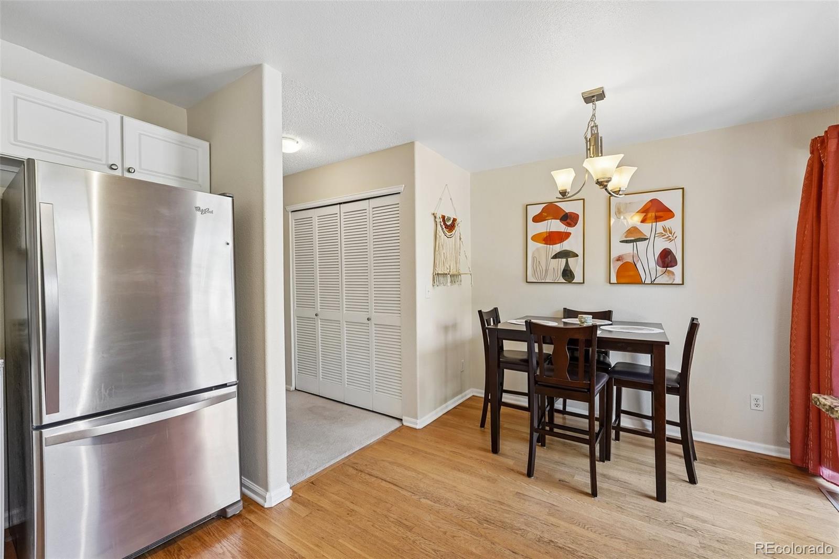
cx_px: 420
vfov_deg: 81.2
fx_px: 326
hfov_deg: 104.3
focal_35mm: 14
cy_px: 280
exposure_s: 1/25
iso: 400
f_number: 8
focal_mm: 14
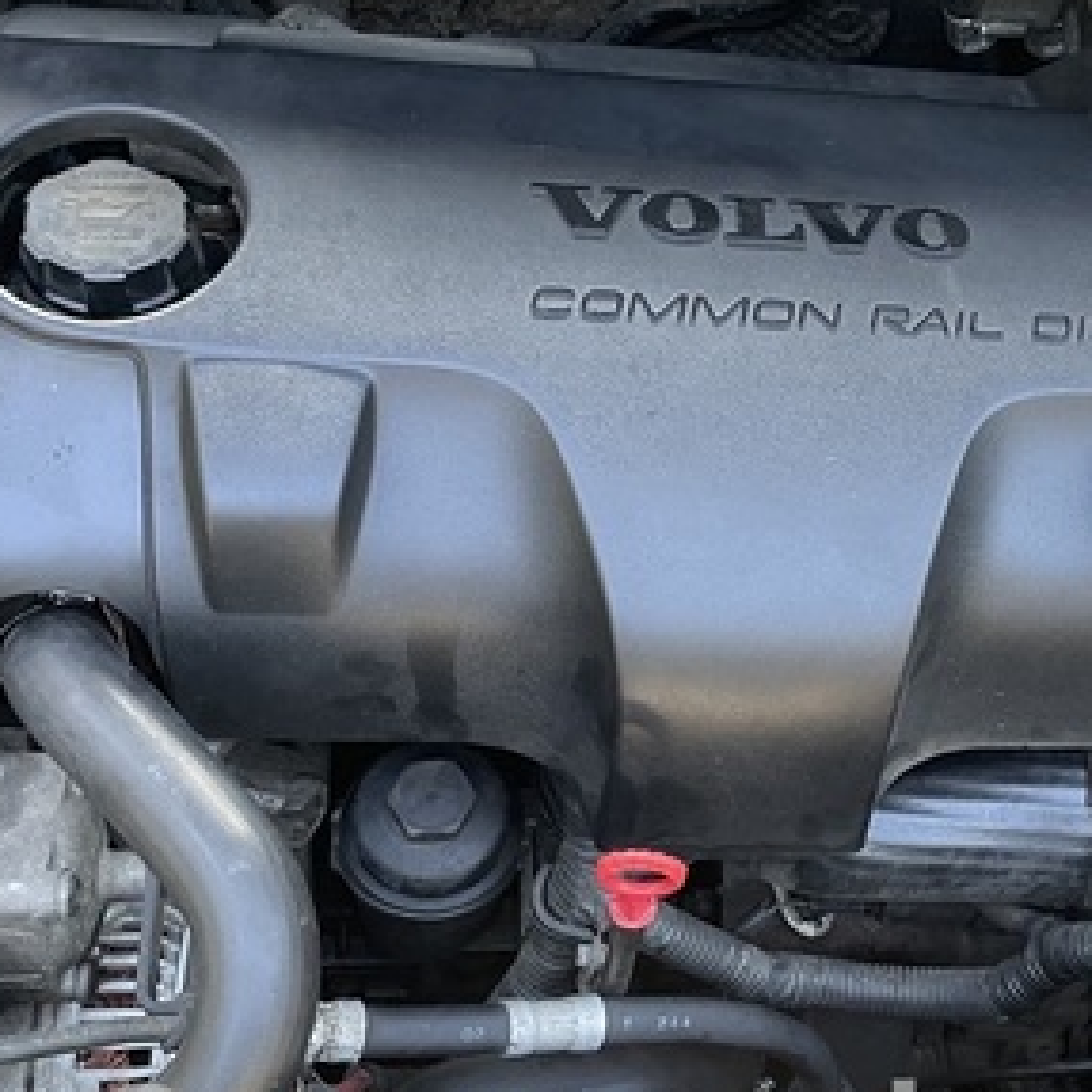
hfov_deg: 44.4
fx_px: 1285
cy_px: 571
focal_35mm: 36
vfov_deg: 46.0
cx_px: 829
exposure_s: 1/70
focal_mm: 4.2
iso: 125
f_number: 1.6
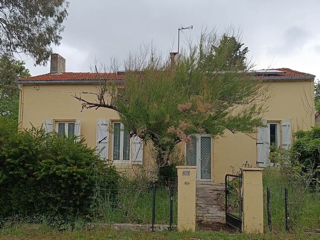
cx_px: 160
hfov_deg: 51.4
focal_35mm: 36
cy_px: 120
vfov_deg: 39.7
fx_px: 333
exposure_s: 1/126
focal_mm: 5.24
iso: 50
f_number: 1.7
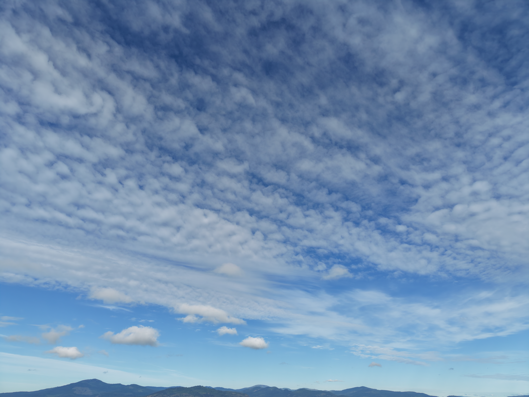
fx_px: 367
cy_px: 198
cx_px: 264
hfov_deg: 71.6
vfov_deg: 56.8
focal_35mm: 24
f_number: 1.8
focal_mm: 8.67
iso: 130
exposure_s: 1/5000
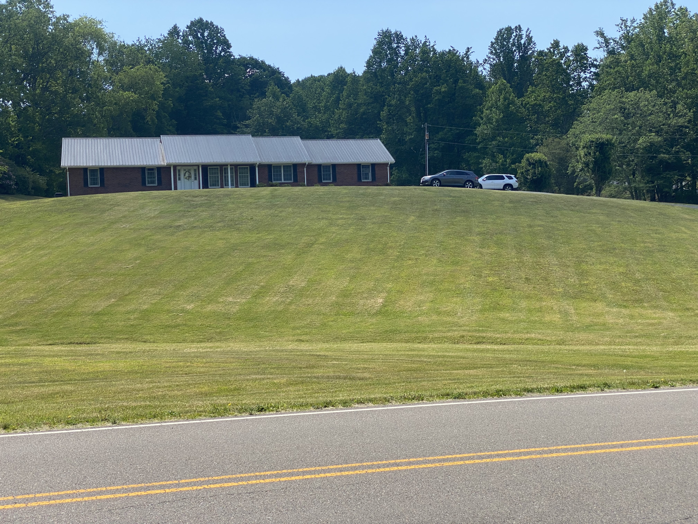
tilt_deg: +0.2
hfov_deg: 36.8
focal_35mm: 52
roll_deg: +1.1
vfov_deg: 28.0
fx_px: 1049
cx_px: 349
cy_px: 262
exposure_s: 1/1776
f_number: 2
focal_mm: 6
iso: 20
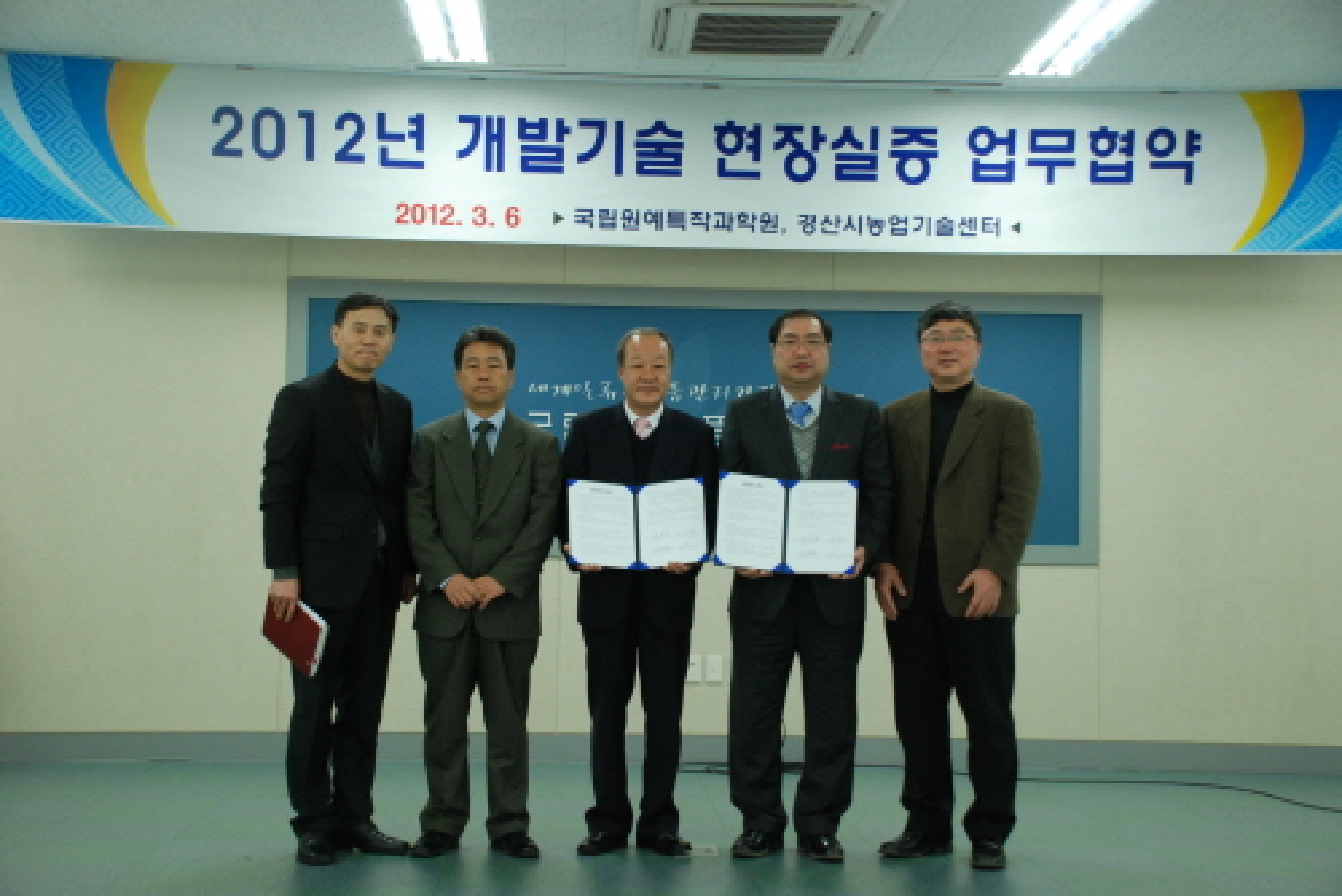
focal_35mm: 48
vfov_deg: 28.1
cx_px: 671
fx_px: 1790
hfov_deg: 41.1
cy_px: 448
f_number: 4.2
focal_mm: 32
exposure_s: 1/50
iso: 640
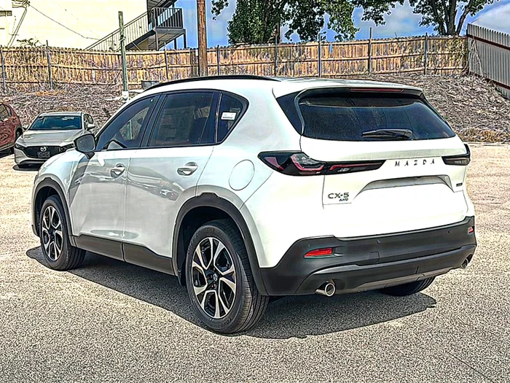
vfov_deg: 36.8
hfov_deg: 47.9
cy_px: 192
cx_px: 255
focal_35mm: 39
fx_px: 575
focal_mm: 6.86
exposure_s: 1/9091
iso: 80
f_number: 1.78
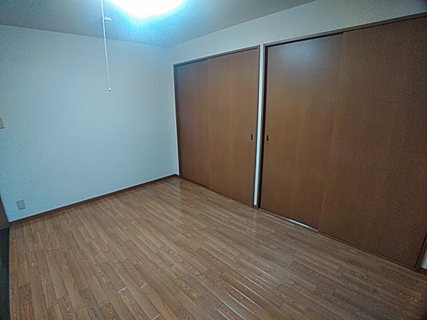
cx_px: 214
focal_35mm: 27
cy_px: 160
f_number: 2.2
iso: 443
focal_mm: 3.46
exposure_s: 1/40
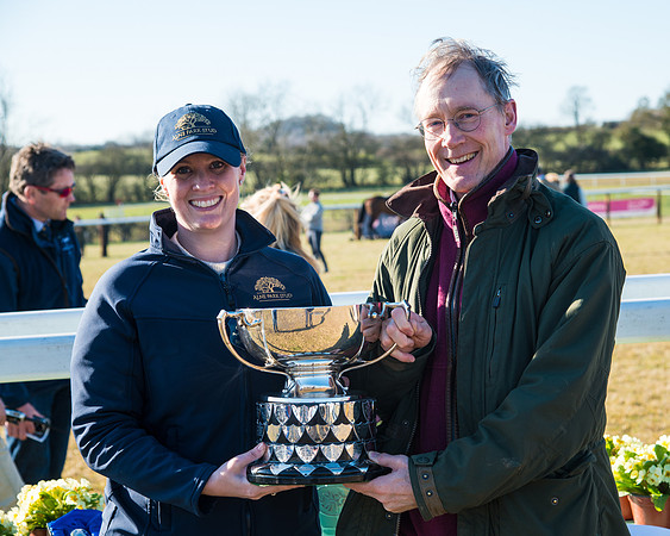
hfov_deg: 24.2
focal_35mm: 79
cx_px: 374
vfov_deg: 19.4
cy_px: 268
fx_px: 1565
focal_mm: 70
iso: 125
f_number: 5
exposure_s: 1/250
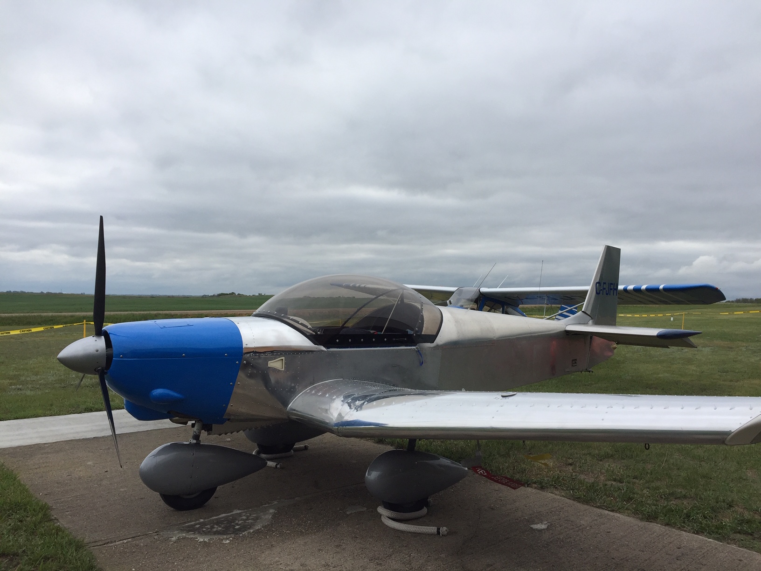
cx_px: 380
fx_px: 638
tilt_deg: +0.1
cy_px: 286
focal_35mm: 29
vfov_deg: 48.2
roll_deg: -1.3
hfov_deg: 61.7
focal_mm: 4.15
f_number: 2.2
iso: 32
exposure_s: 1/1130
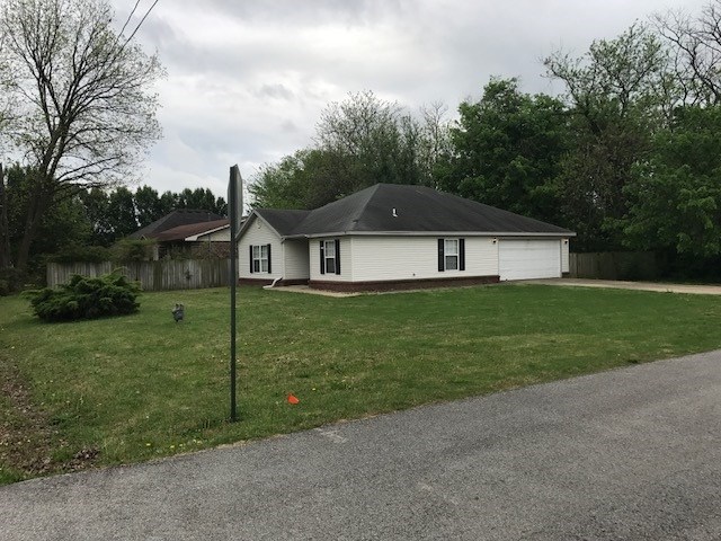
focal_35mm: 28
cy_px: 270
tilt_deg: -2.2
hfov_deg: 63.4
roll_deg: +0.1
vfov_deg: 49.7
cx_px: 360
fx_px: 583
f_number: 1.8
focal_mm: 3.99
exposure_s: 1/855
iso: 20
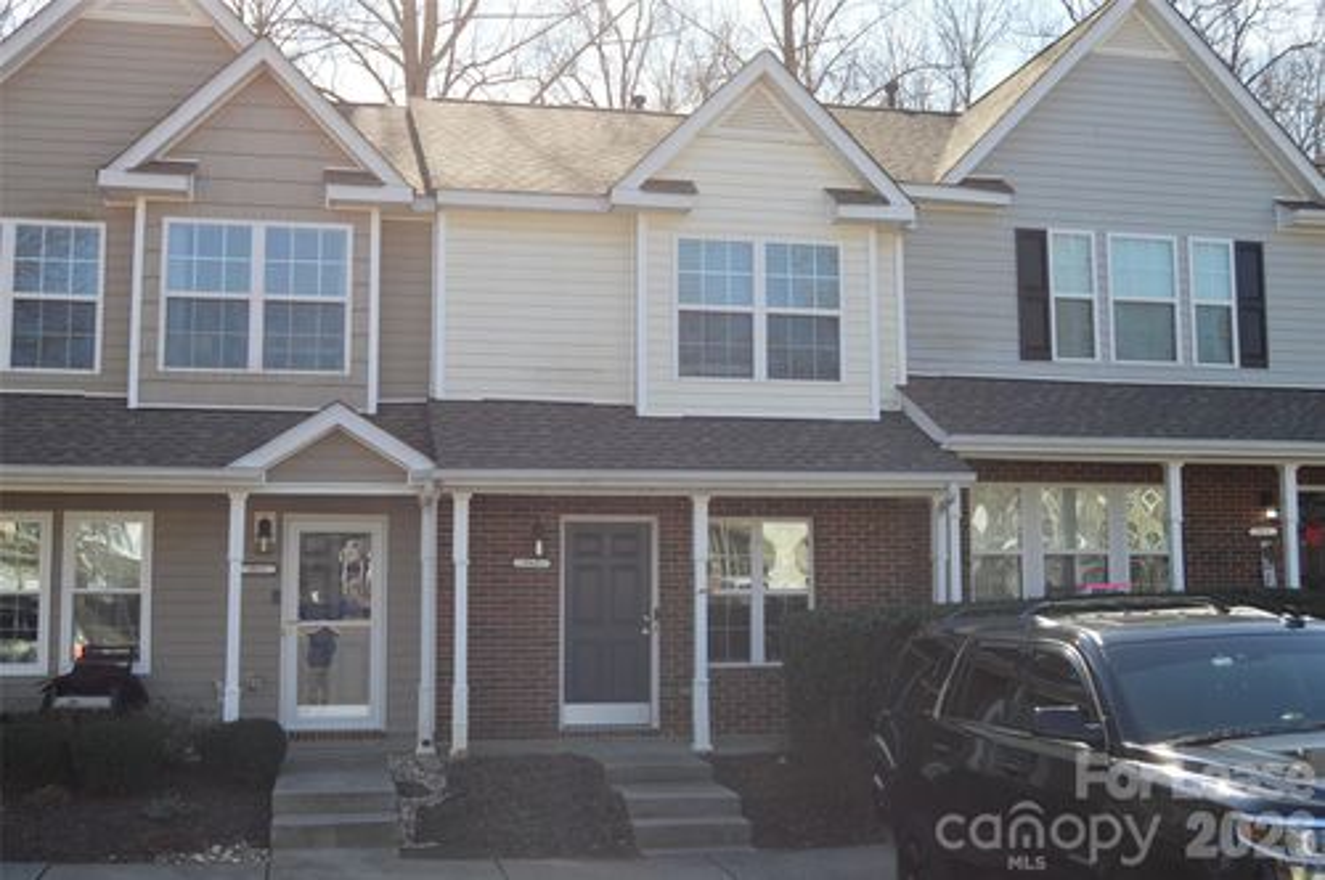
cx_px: 662
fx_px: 1434
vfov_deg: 34.1
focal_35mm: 39
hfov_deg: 49.6
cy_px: 440
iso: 100
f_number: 6.3
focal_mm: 26
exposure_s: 1/160
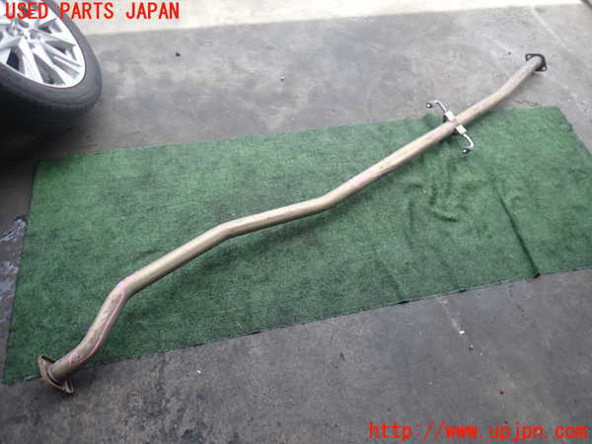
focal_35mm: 25
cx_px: 296
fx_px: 428
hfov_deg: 69.4
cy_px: 222
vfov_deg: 54.9
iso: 100
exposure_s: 1/60
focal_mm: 4.5
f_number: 5.6
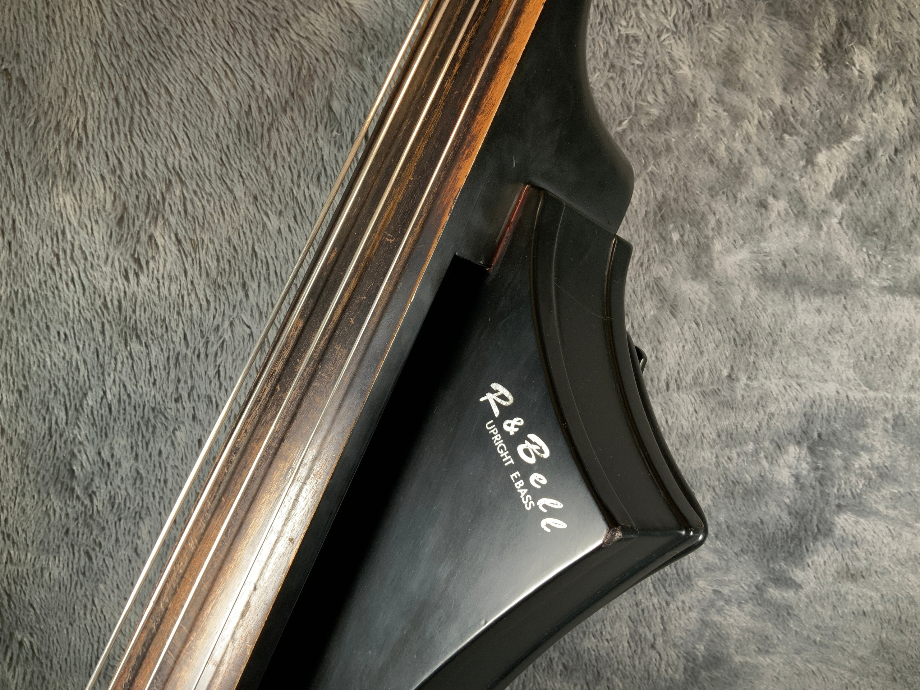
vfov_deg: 48.2
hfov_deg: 61.7
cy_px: 345
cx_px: 460
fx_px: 771
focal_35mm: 29
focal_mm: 3
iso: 64
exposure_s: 1/78
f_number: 1.8
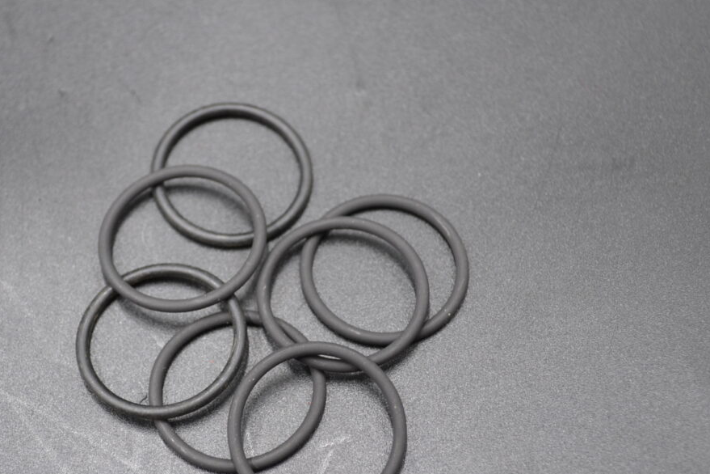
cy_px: 305
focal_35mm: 72
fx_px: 1414
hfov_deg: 28.1
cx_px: 259
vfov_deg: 19.0
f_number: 5
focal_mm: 35
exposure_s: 1/30
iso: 400
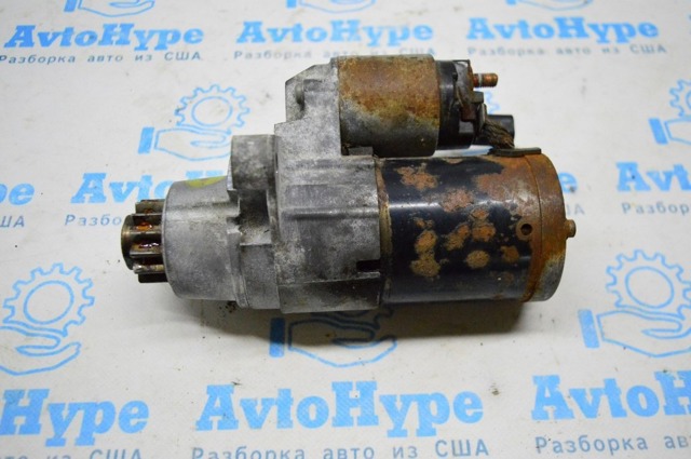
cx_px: 346
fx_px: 690
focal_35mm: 36
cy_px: 230
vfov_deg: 36.8
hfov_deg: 53.2
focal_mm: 24
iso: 6400
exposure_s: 1/800
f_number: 4
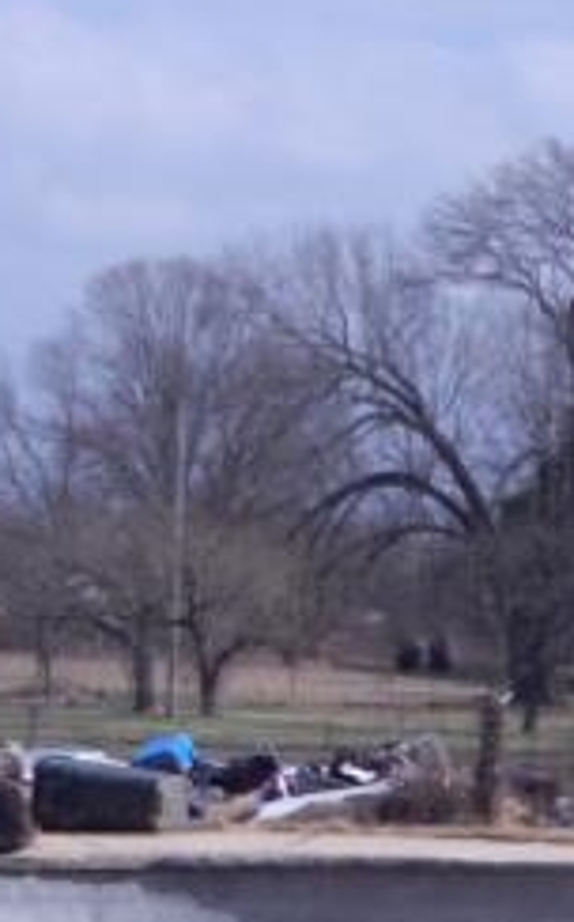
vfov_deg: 13.4
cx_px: 1159
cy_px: 707
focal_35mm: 156
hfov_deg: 8.0
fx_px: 3914
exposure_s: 1/250
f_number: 8.2
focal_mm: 6.3
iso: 80
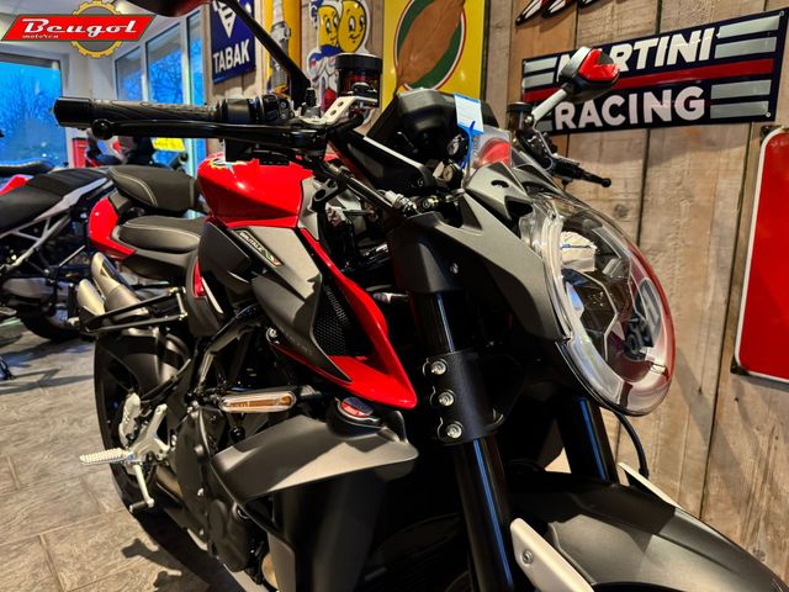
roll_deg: -0.5
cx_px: 394
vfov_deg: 56.8
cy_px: 296
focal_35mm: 24
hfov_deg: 71.6
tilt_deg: -10.2
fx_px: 547
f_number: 1.78
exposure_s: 1/33
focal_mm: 6.76
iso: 1000
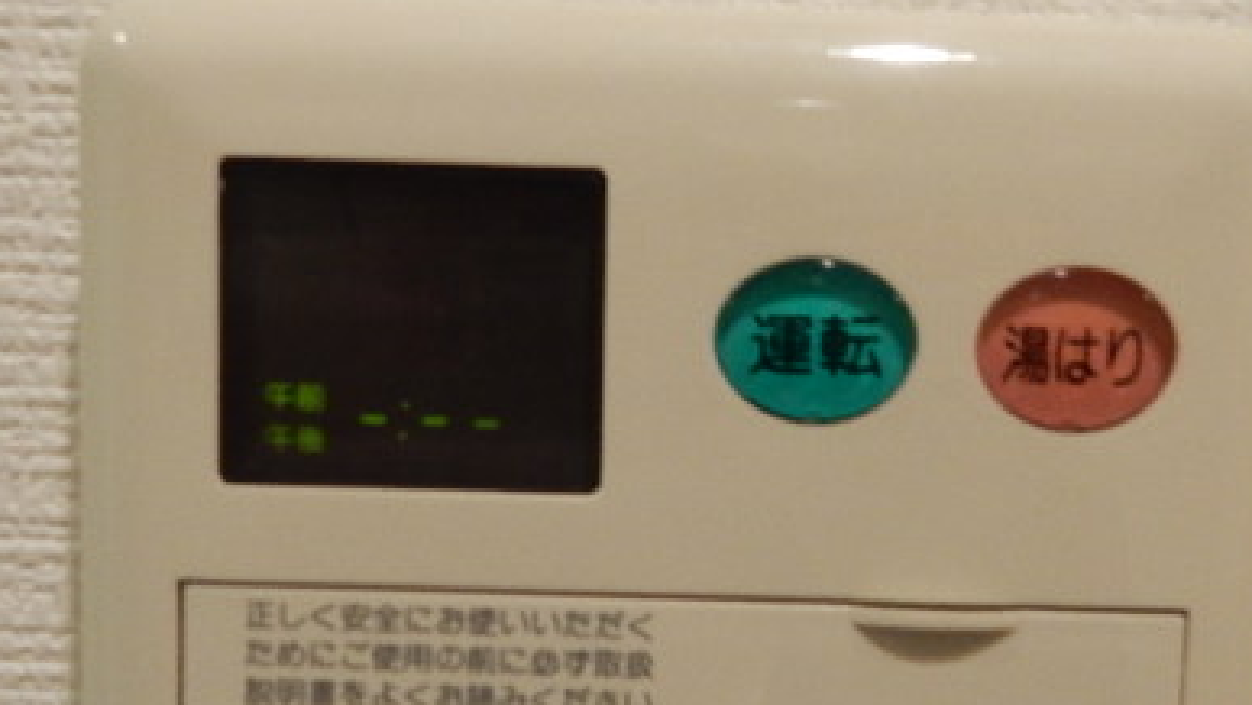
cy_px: 534
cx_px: 718
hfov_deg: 45.3
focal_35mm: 45
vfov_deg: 26.2
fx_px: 1494
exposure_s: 1/30
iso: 320
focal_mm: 4.5
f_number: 3.7
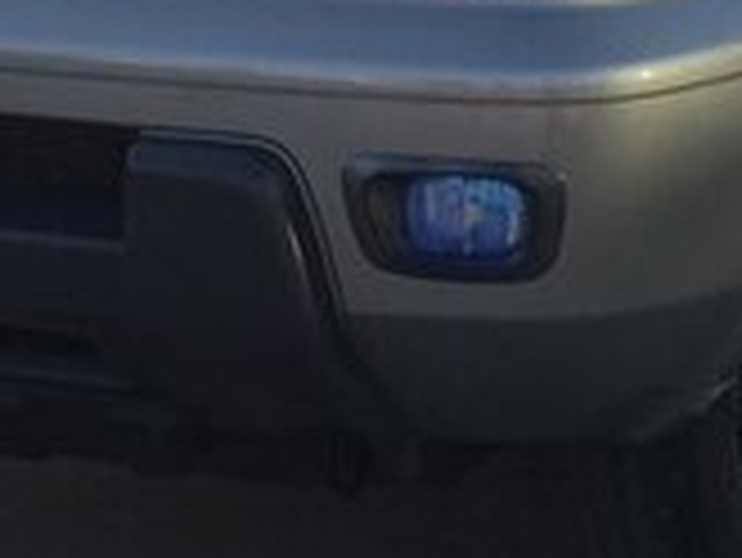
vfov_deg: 12.1
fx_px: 2488
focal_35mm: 116
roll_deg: -2.3
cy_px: -322
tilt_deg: -2.0
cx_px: 292
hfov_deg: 16.9
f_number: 2.2
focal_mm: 4.15
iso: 32
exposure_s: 1/706
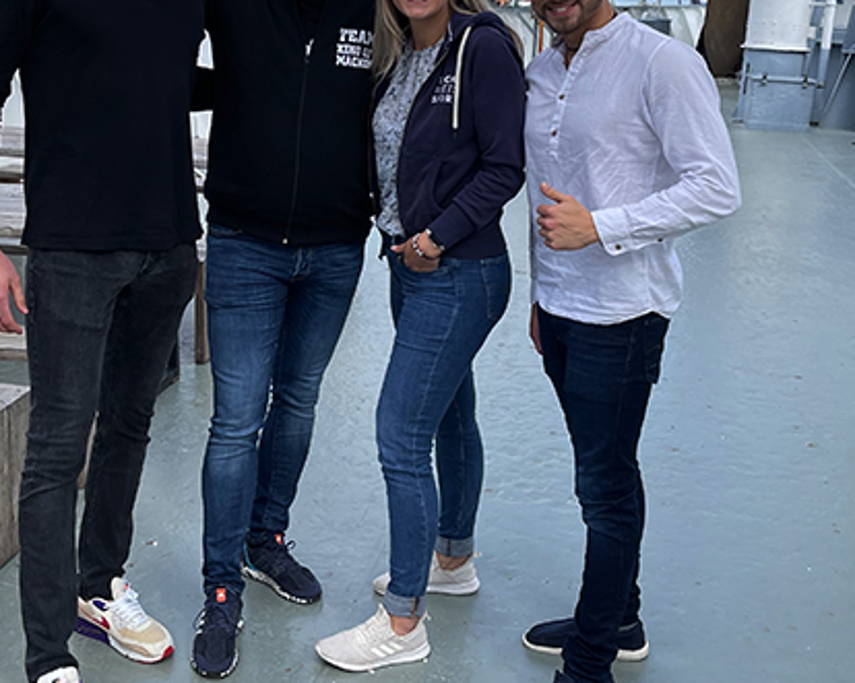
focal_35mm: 49
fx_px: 1240
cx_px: 388
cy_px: 237
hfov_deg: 38.0
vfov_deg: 30.6
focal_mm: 5.1
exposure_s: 1/1912
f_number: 1.6
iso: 32
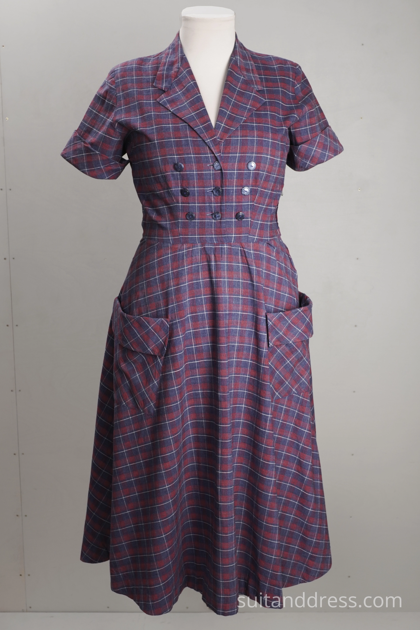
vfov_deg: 41.1
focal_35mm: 48
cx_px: 210
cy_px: 315
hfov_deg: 28.1
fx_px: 840
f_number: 8
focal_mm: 32
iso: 320
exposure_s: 1/25
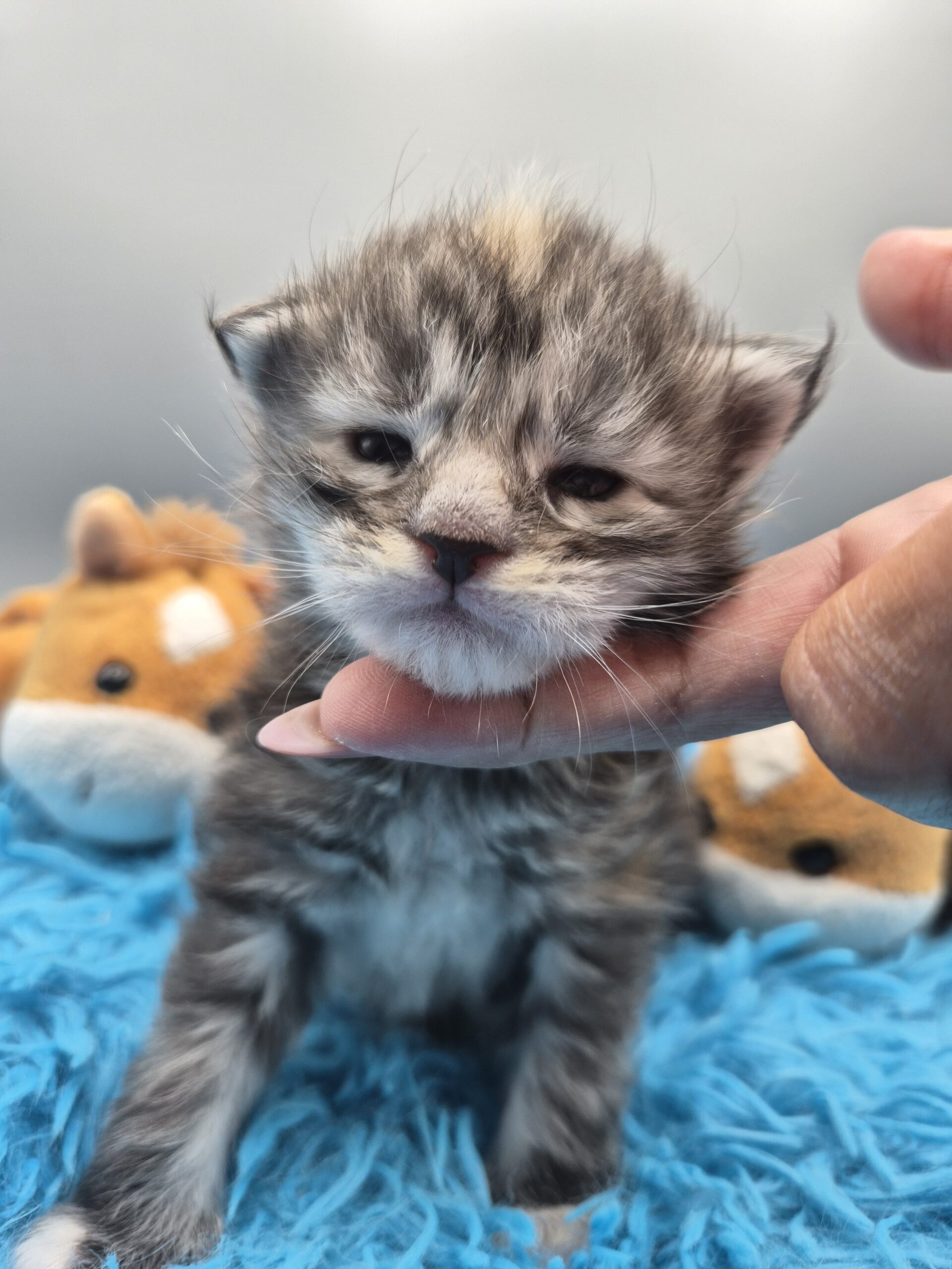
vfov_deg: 73.9
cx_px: 476
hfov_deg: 58.9
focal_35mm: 23
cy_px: 634
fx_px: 843
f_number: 1.8
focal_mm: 5.4
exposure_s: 1/124
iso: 25
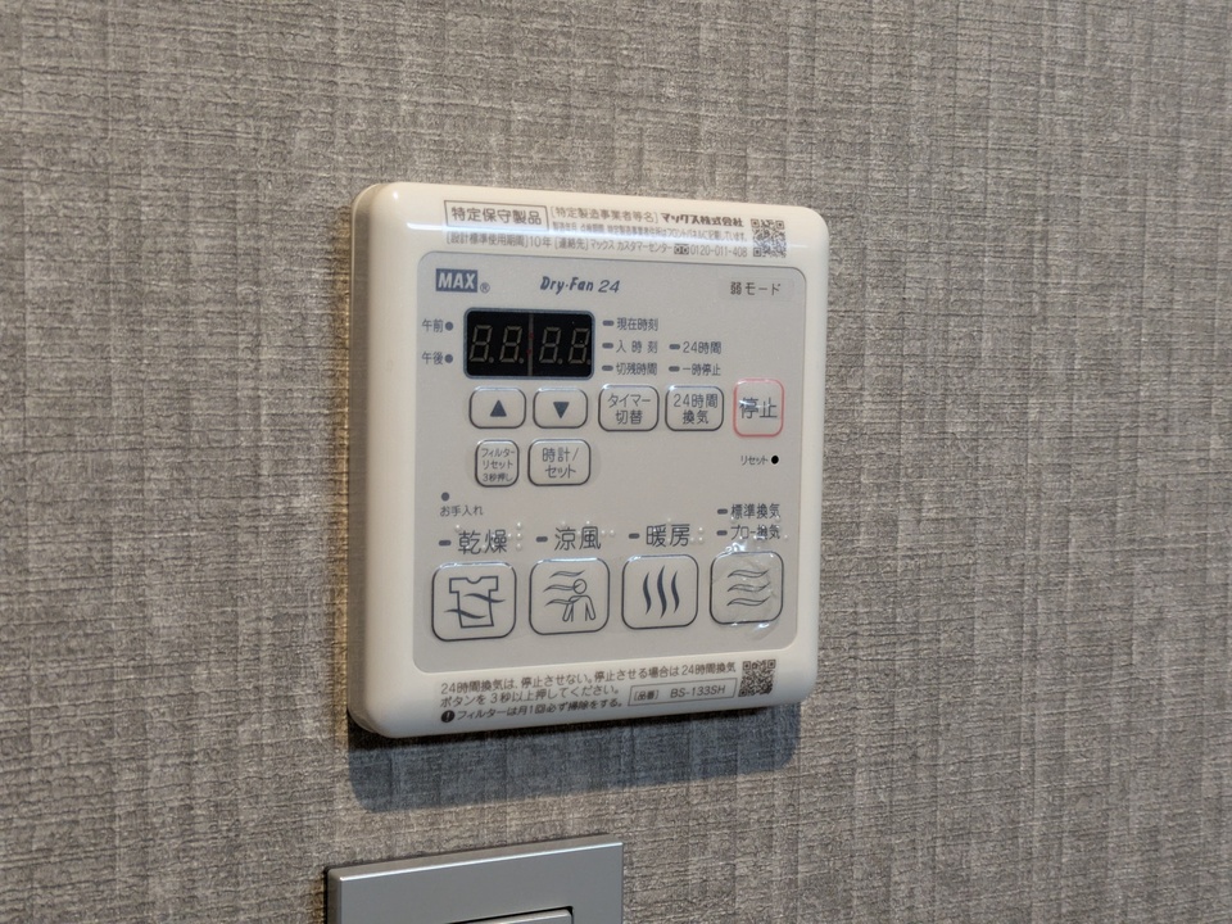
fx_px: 1815
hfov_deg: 37.5
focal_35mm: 51
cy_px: 462
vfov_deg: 28.6
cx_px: 616
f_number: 1.89
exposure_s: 1/24
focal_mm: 5.43
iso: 186
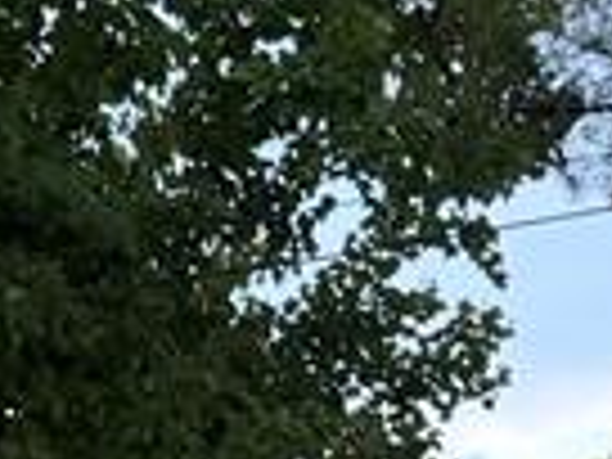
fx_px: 3200
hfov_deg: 10.7
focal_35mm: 181
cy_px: 1220
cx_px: -112
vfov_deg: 7.5
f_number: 1.78
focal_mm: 6.76
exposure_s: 1/67
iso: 200
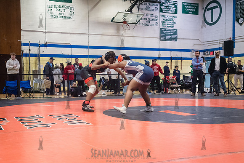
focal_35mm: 43
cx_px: 99
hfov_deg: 45.6
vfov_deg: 31.4
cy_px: 92
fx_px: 289
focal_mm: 35
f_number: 4
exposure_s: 1/400
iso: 8000
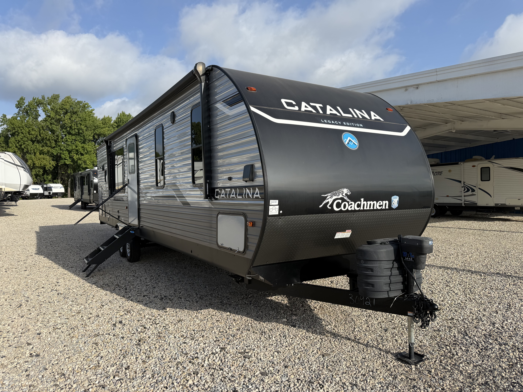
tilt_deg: -1.9
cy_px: 196
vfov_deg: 56.8
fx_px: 363
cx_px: 262
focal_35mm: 24
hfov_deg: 71.6
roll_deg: +0.1
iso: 80
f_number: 1.78
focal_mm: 6.76
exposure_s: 1/3953
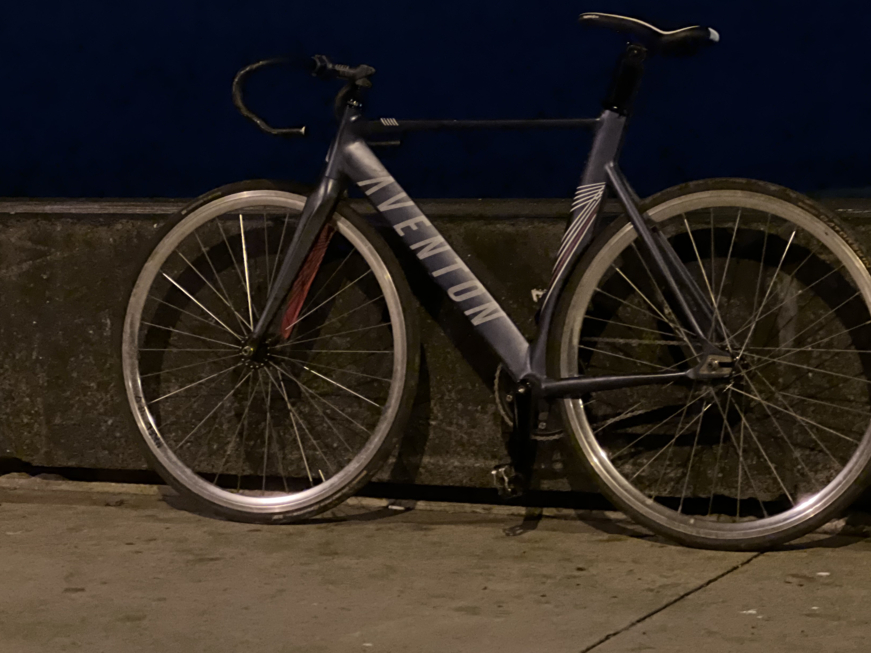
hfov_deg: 20.6
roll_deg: -0.2
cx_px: 522
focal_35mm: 95
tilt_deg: -2.5
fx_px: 2390
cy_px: 281
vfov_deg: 15.6
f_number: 2.8
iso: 2000
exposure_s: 1/15
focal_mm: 9
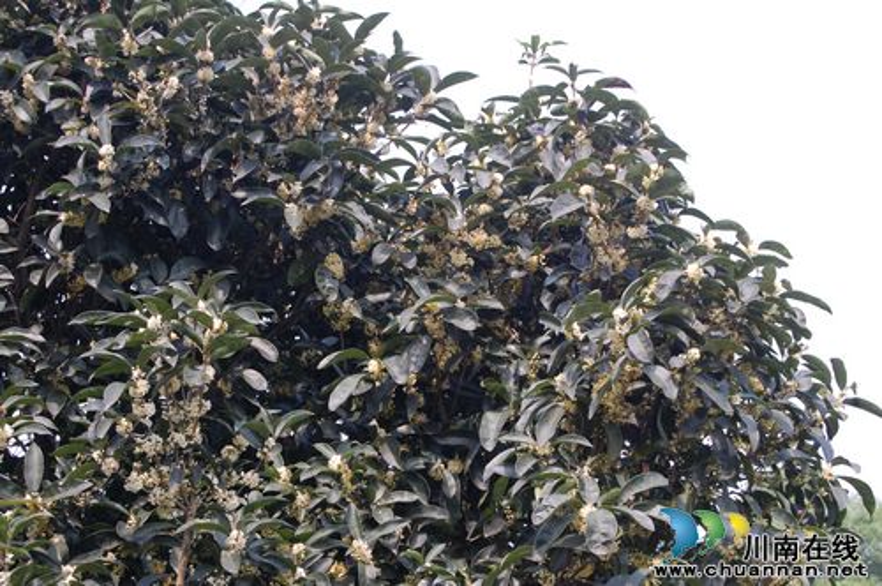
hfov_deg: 24.6
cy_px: 293
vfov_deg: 16.5
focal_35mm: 82
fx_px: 2019
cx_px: 441
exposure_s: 1/320
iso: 800
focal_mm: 55
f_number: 9
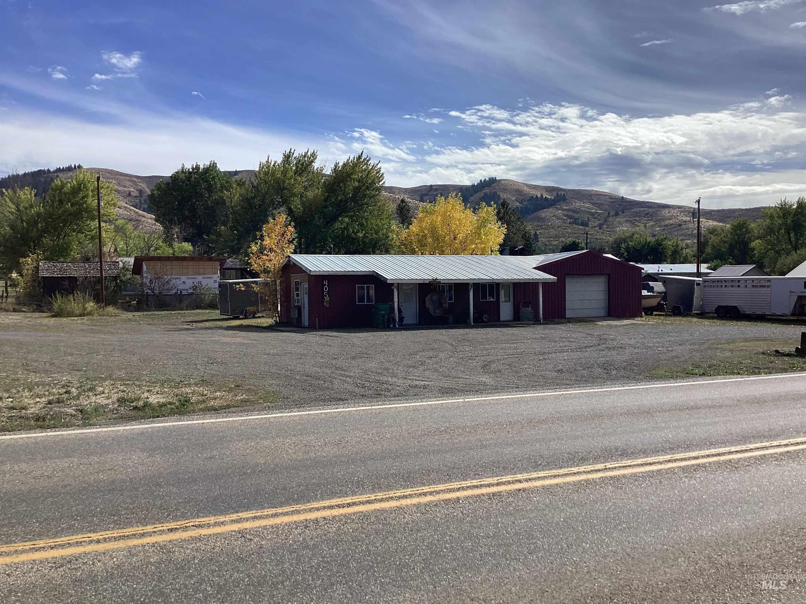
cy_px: 302
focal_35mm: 31
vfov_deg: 45.4
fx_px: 722
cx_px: 403
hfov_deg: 58.4
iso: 25
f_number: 2.4
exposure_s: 1/2398
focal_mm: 3.3
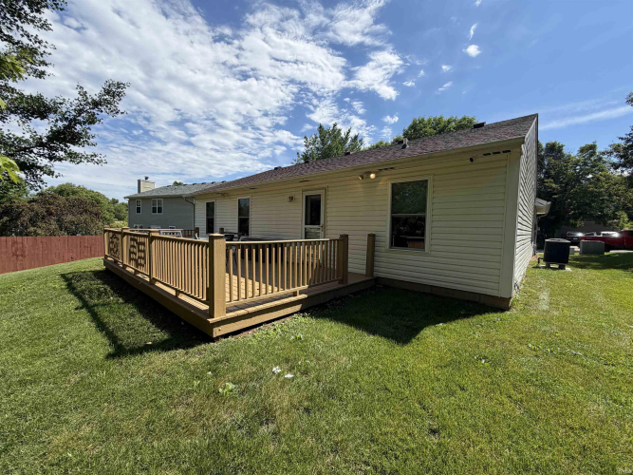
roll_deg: -1.0
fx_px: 256
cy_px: 238
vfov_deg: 85.7
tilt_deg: -1.9
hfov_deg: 102.1
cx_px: 316
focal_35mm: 14
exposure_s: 1/770
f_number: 2.2
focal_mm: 2.22
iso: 25
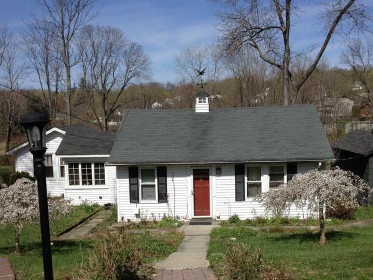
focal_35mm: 42
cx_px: 201
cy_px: 165
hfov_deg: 44.8
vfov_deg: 34.3
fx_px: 453
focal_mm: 4.28
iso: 64
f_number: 2.4
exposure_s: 1/2208
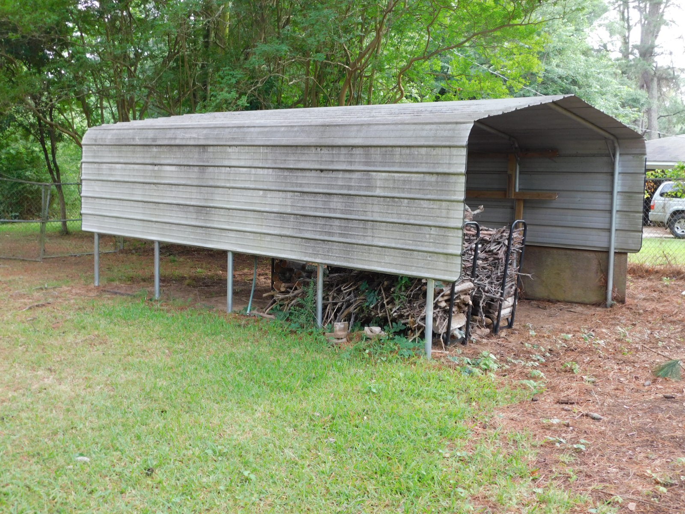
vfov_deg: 36.0
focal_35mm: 40
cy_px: 257
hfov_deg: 46.8
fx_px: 792
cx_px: 342
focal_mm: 7.1
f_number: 3.6
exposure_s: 1/40
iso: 125
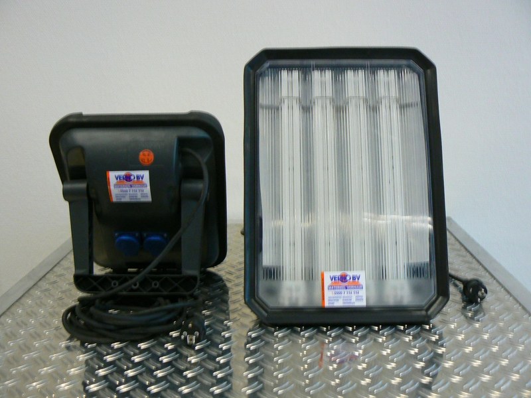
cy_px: 199
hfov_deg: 51.4
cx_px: 266
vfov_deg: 39.7
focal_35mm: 36
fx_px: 552
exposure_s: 1/30
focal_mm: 6
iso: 160
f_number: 2.8
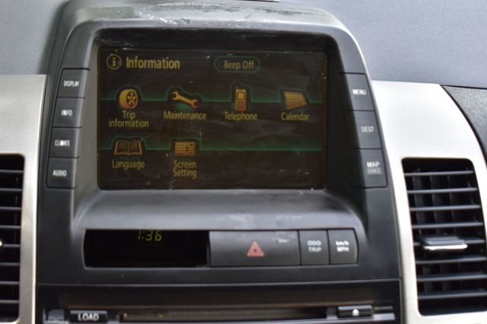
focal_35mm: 72
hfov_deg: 28.1
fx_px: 973
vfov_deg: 18.9
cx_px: 244
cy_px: 162
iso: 400
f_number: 8
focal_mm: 48
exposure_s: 1/80
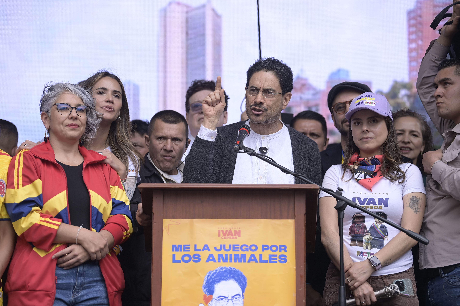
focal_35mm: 116
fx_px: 1482
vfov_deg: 11.8
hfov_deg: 17.6
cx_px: 230
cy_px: 153
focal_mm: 116
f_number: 2.8
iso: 500
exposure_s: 1/1250
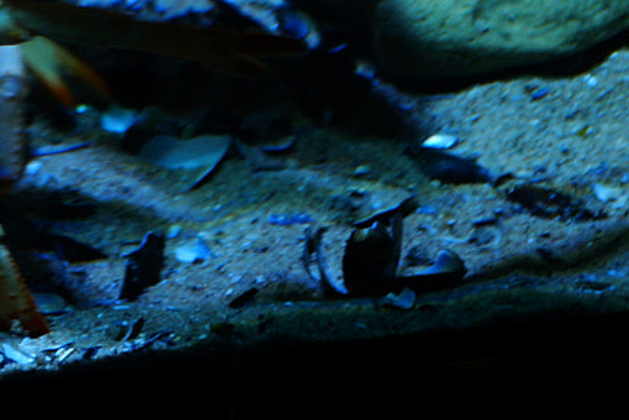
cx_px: -111
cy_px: -328
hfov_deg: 10.9
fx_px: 3251
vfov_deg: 7.2
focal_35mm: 186
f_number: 2.8
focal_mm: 50
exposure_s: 1/20
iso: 200
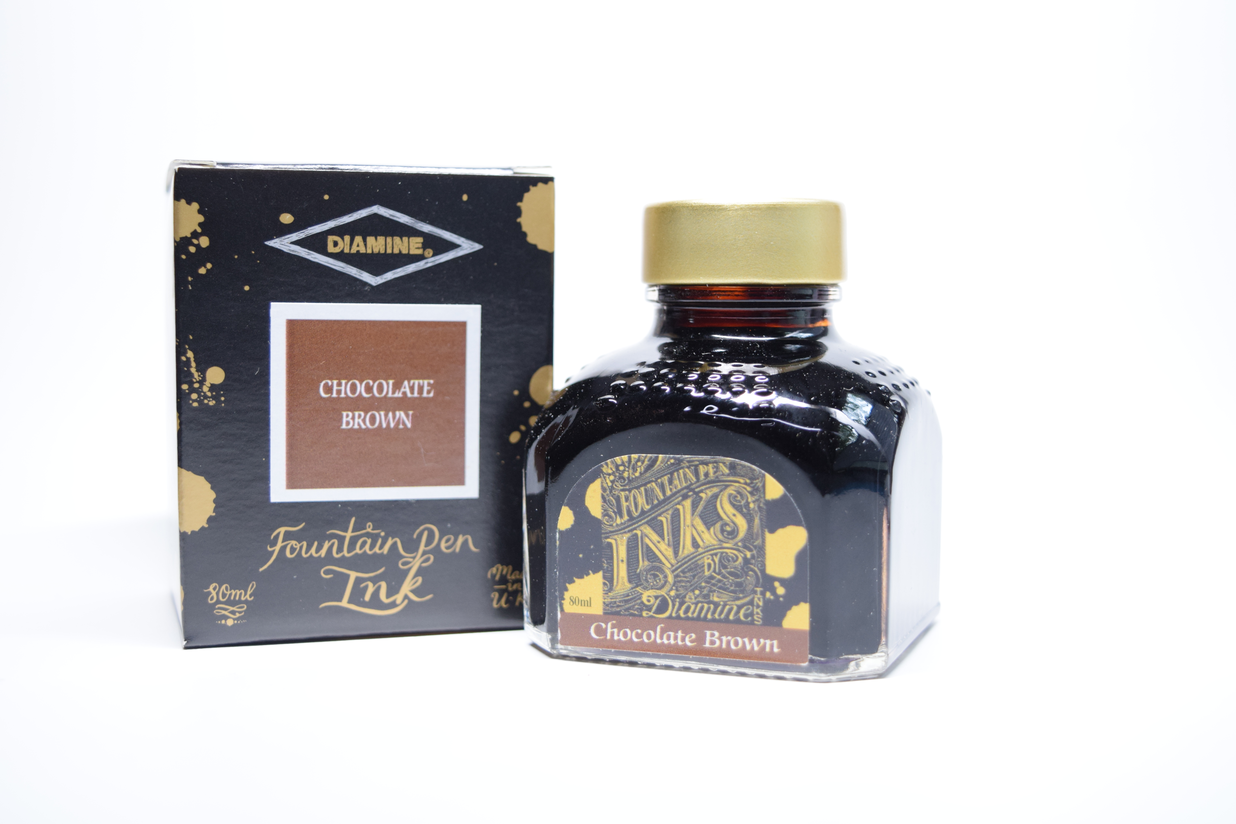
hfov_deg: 41.1
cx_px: 618
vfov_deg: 28.1
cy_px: 412
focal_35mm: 48
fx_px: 1648
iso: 640
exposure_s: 1/60
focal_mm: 32
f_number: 4.5
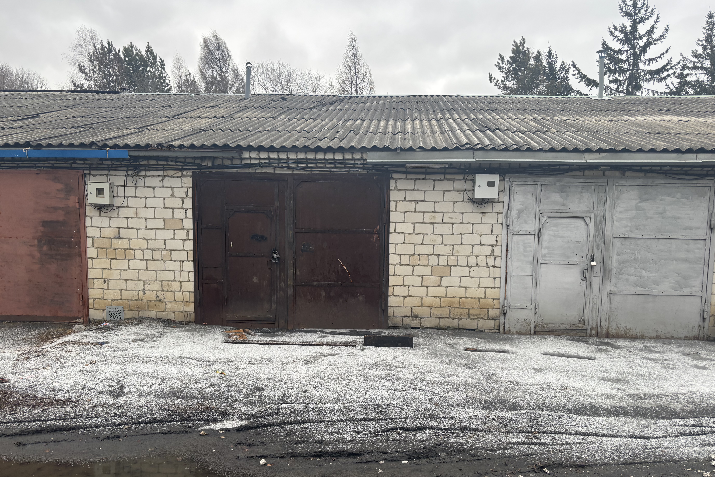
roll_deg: -1.4
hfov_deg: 65.5
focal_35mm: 28
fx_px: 556
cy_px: 267
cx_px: 354
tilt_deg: -5.6
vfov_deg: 46.3
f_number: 1.6
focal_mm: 5.96
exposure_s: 1/358
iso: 50
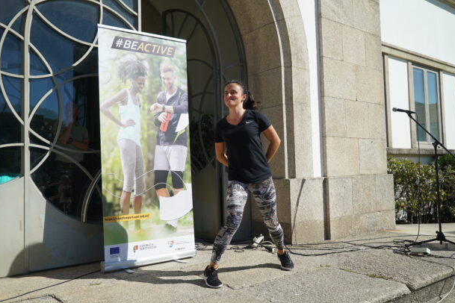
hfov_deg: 60.3
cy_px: 151
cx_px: 227
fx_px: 392
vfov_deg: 42.3
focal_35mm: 31
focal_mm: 30
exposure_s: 1/1600
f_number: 4
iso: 125
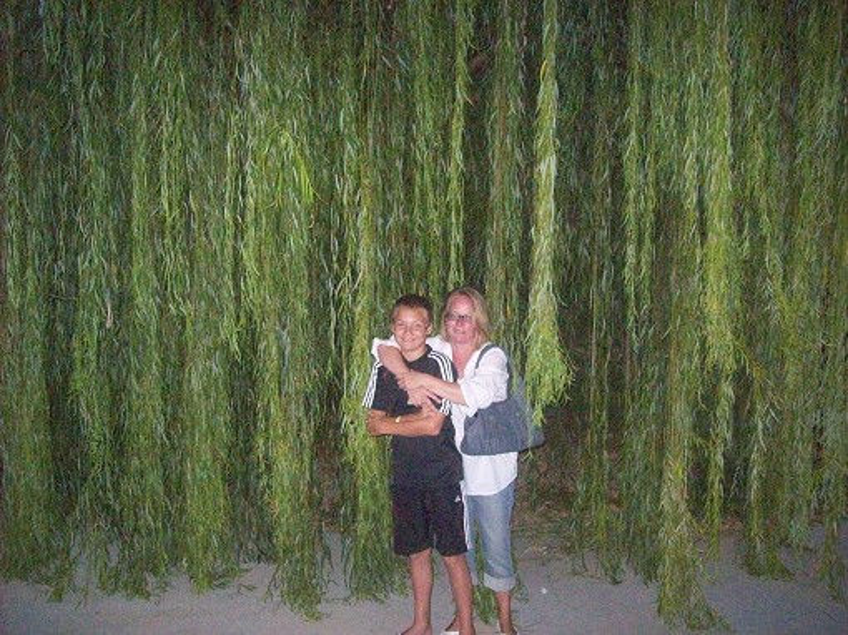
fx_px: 881
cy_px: 318
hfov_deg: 51.4
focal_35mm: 36
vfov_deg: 39.6
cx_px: 424
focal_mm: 6
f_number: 2.7
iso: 800
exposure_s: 1/128
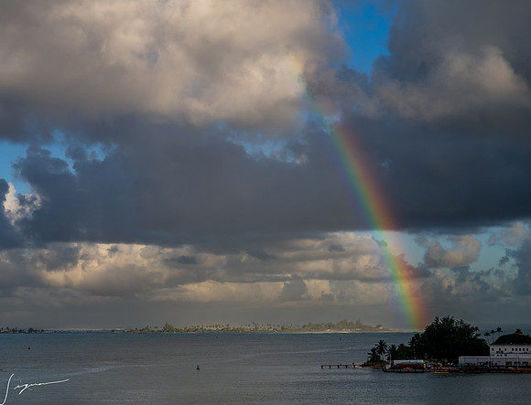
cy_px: 227
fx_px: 1055
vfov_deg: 21.7
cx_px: 157
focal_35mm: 68
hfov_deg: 28.0
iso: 125
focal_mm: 49
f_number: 5.6
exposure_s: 1/250
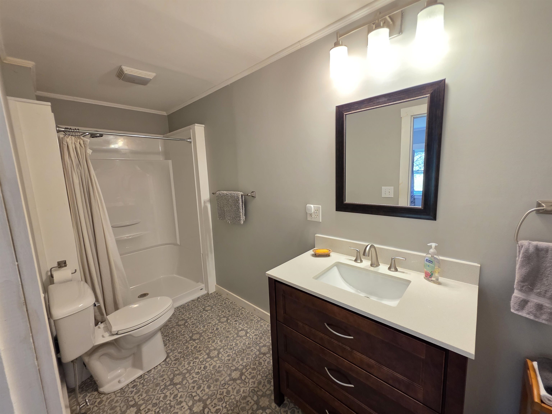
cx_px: 276
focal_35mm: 13
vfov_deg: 89.9
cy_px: 207
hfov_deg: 106.2
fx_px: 207
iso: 200
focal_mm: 2.2
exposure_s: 1/60
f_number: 1.9
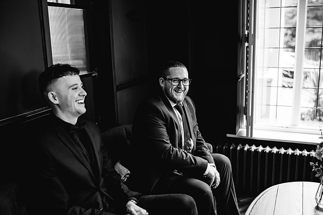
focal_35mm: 37
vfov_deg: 36.3
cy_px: 108
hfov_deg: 52.4
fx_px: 328
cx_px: 162
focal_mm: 35
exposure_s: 1/250
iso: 320
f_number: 1.4
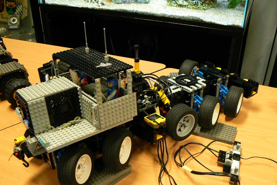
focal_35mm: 39
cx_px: 138
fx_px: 300
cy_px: 104
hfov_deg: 49.6
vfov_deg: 34.2
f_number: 2.8
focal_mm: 6
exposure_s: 1/15
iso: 200
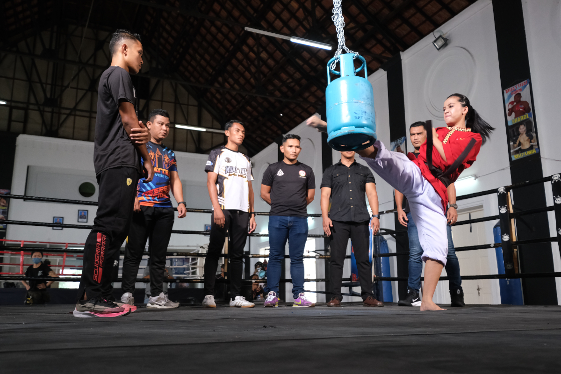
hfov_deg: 60.3
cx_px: 280
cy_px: 187
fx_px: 483
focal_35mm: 31
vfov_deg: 42.3
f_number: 4
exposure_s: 1/250
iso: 1600
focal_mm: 20.9
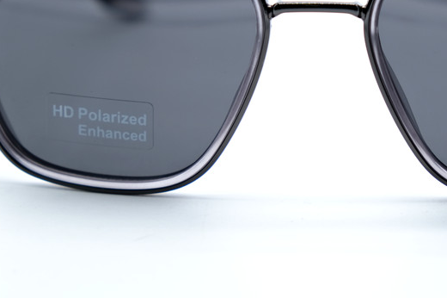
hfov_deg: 13.5
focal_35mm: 152
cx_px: 321
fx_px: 1886
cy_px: 61
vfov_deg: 9.0
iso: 160
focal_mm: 52.7
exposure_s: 1/150
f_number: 5
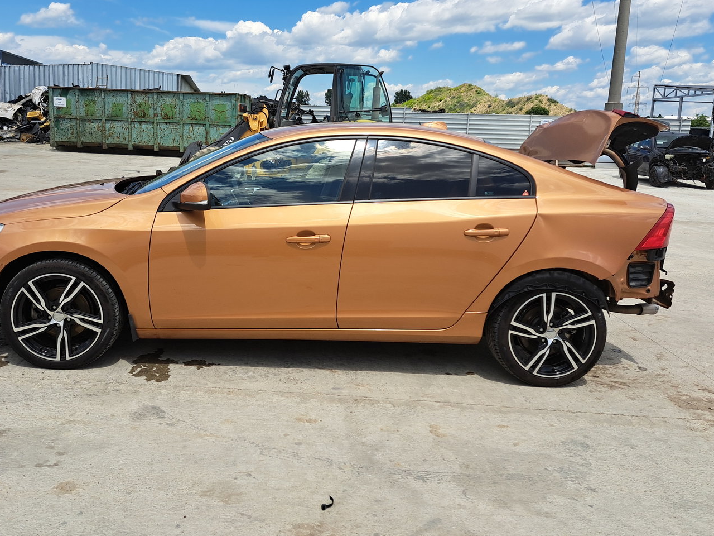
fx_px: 619
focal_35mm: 30
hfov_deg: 59.7
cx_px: 305
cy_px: 232
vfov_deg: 46.7
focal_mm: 5.23
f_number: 1.8
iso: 50
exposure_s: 1/1064
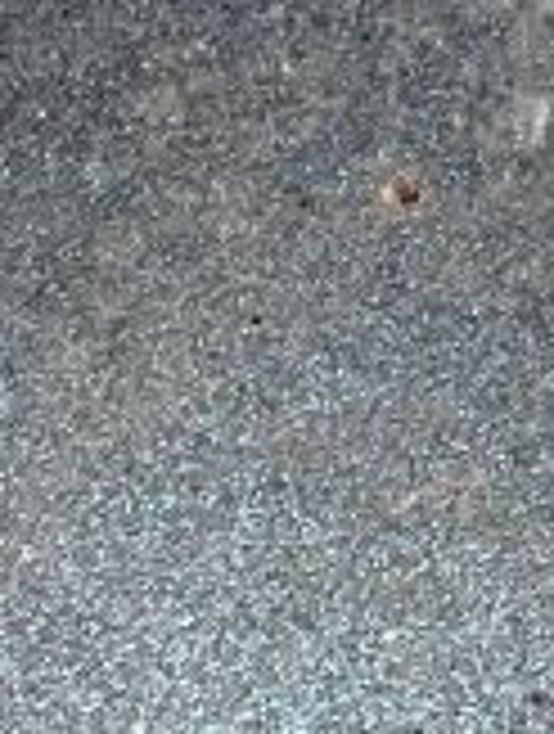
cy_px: 1202
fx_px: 4060
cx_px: -1135
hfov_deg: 7.0
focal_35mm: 191
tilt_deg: -56.5
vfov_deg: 9.9
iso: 125
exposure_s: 1/50
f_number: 1.6
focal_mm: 4.2
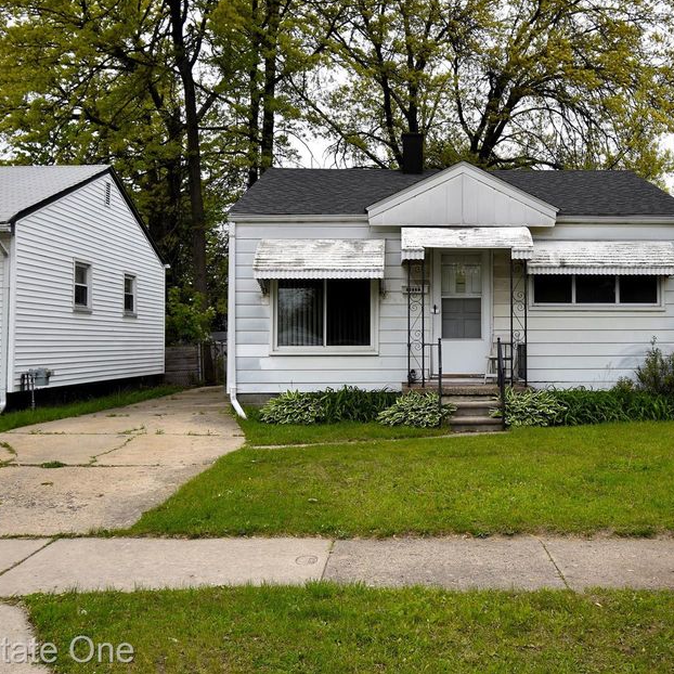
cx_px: 426
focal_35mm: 42
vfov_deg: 40.0
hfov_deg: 39.7
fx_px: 925
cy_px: 305
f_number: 5.6
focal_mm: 20
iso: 100
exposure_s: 1/200
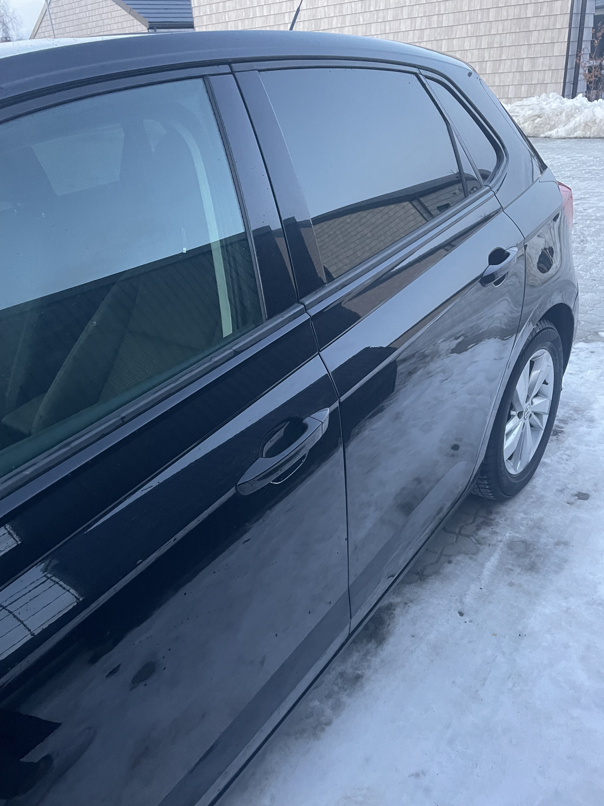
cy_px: 403
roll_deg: +5.1
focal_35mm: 26
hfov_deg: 53.1
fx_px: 605
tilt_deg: -27.8
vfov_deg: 67.3
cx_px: 302
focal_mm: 4.2
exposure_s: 1/40
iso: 500
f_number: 1.6
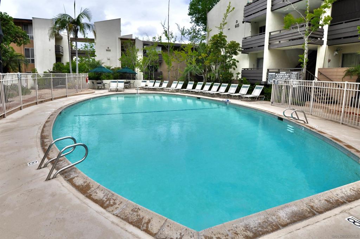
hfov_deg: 95.1
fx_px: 165
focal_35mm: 16
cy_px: 120
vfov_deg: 71.9
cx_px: 180
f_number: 8
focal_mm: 11
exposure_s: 1/250
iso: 200
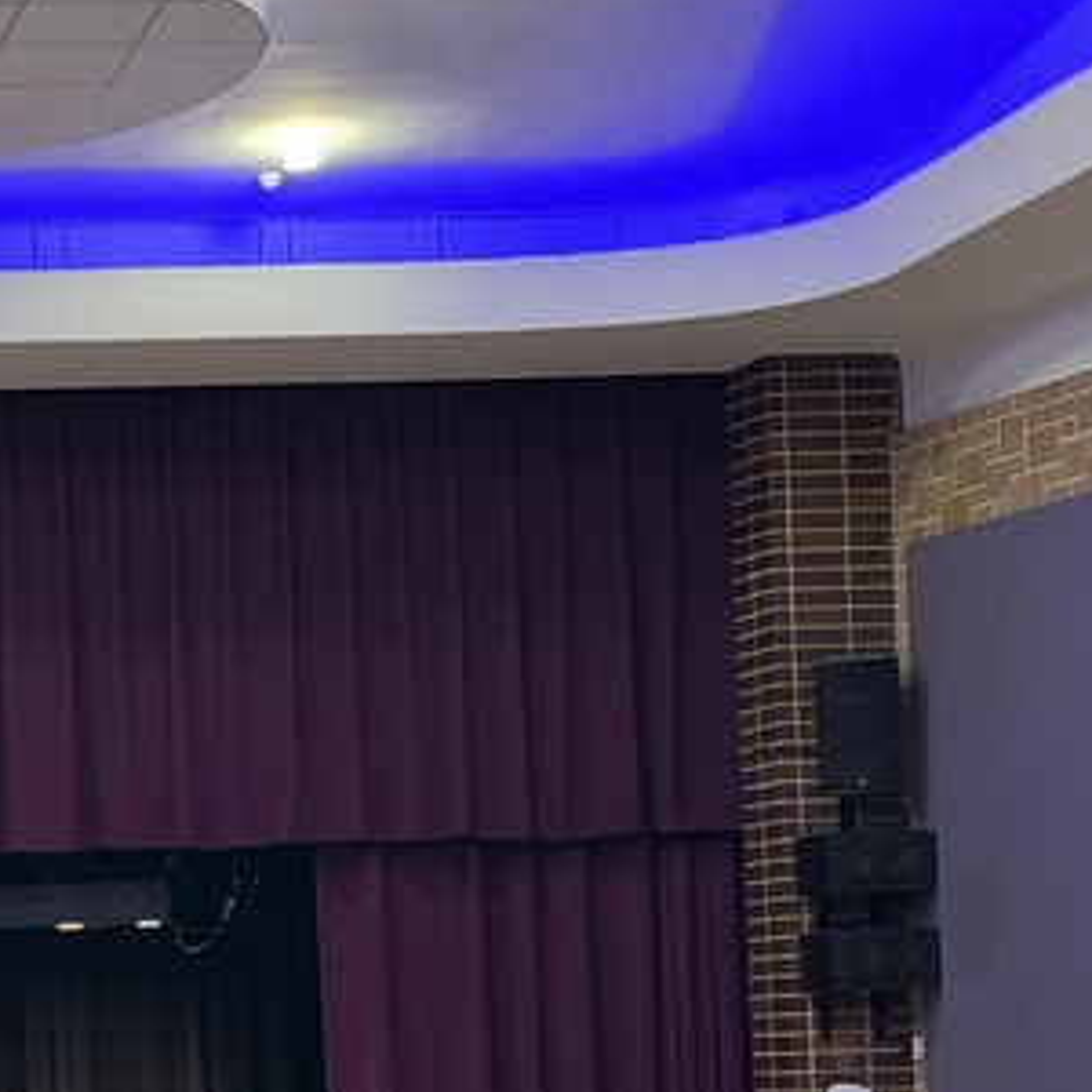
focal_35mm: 145
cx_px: -324
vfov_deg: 12.0
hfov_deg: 11.7
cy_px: 914
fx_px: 5175
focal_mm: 6.76
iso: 400
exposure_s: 1/40
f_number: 1.78
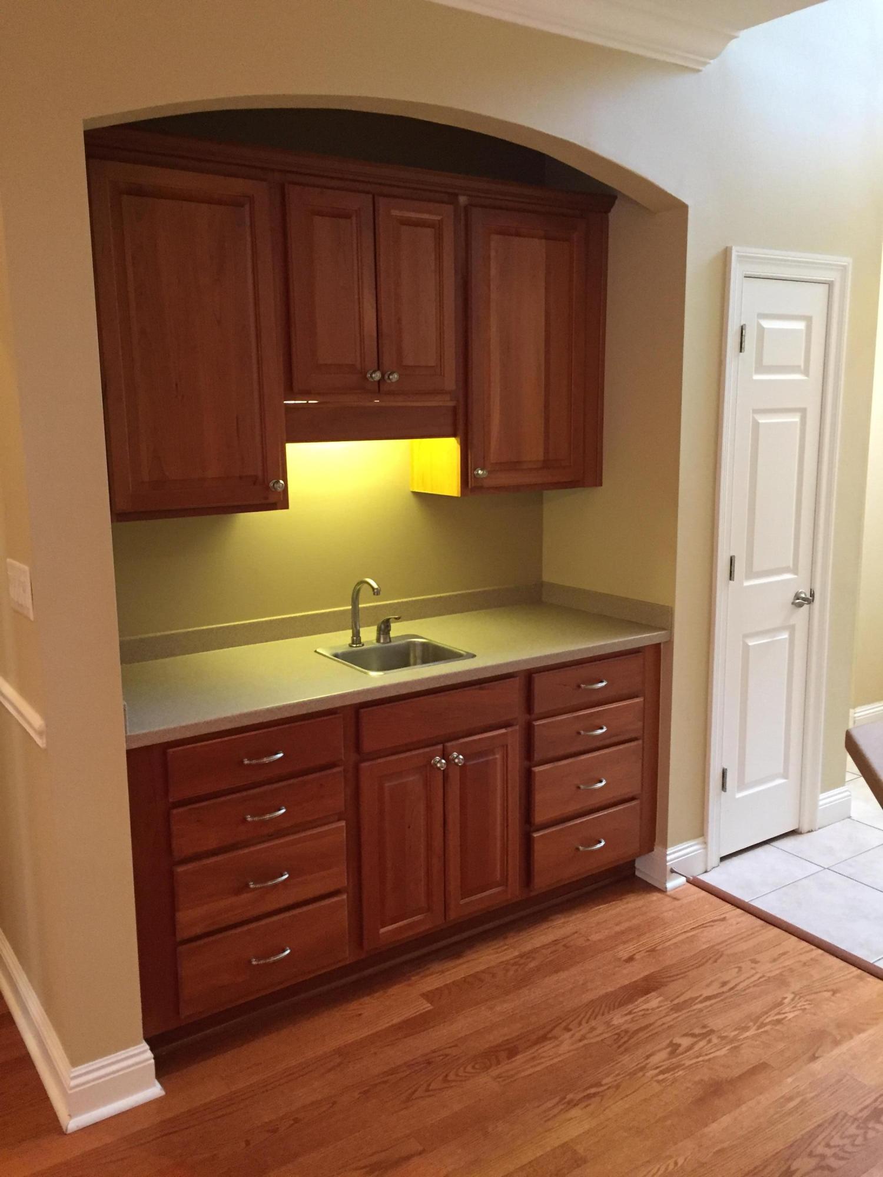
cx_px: 442
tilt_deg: -8.1
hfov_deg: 48.2
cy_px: 588
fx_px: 986
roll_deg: +2.1
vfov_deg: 61.7
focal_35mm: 29
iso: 250
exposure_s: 1/30
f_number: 2.2
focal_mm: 4.15
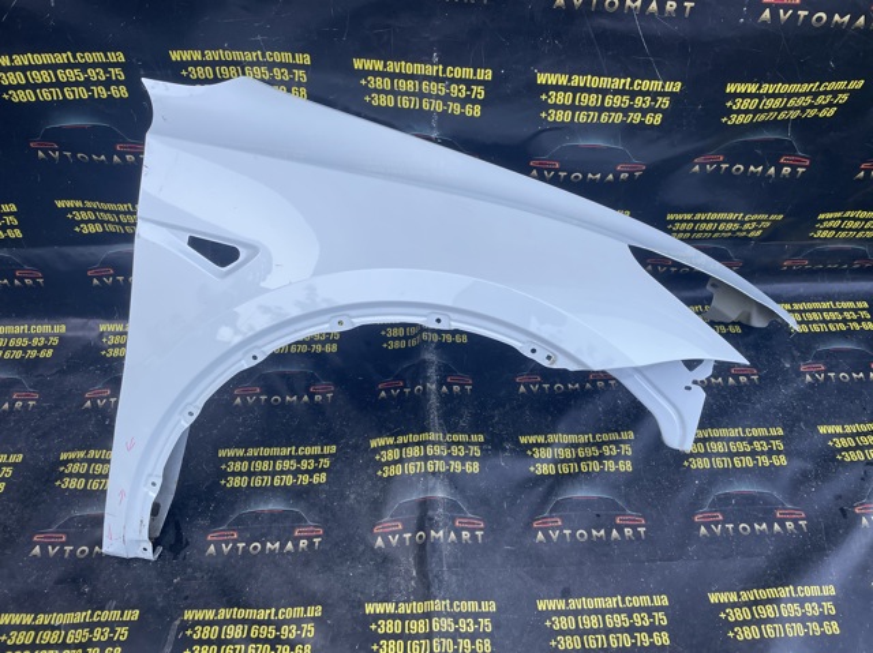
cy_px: 326
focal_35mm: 26
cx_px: 436
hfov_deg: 67.3
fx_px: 655
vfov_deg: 53.0
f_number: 1.6
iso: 32
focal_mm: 4.2
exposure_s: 1/435
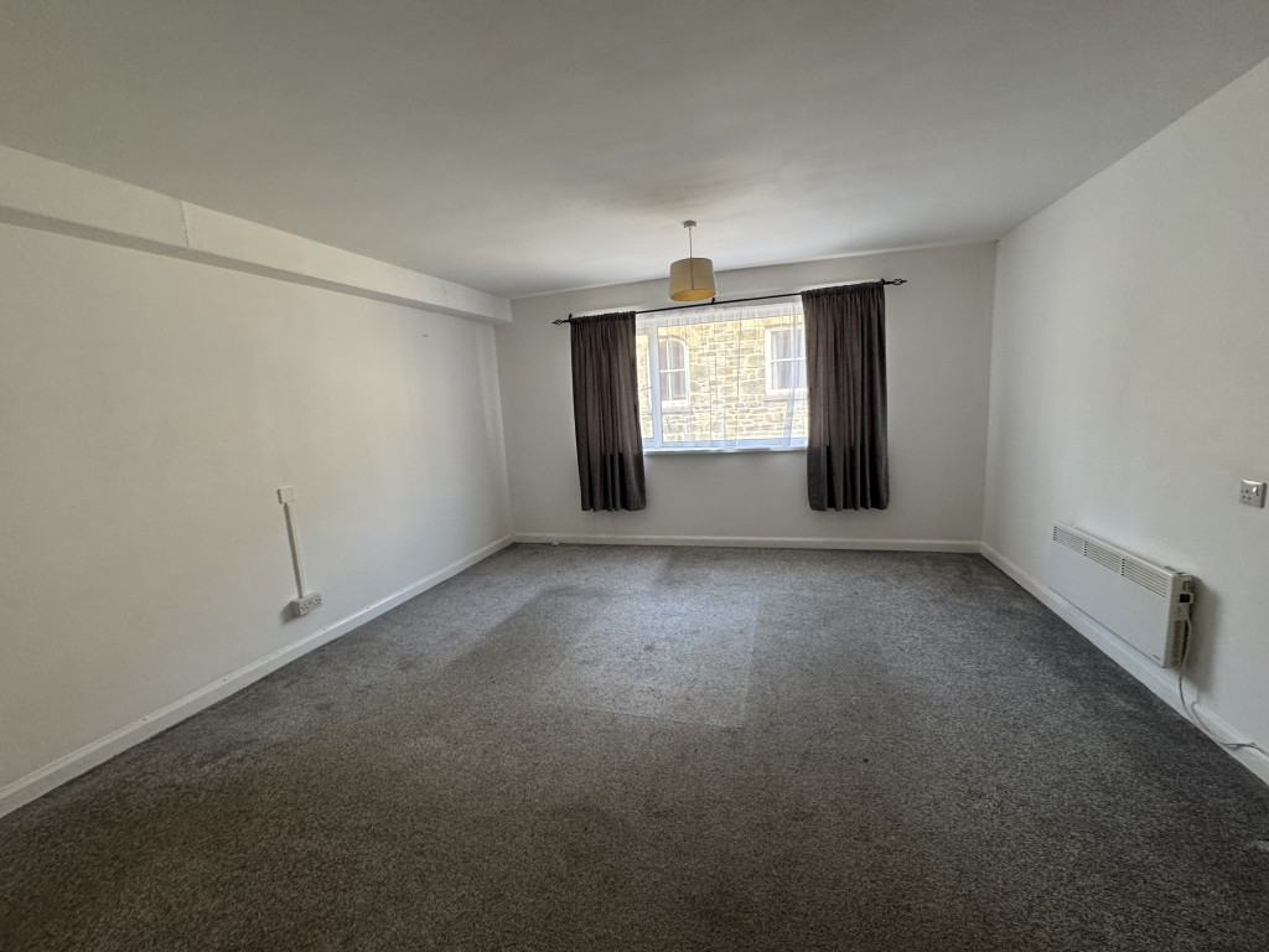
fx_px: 513
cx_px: 634
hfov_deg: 102.1
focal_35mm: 14
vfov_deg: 85.7
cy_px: 476
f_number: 2.2
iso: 250
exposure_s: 1/99
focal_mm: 2.22
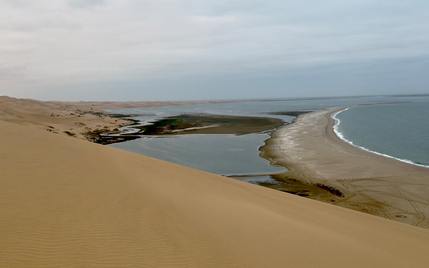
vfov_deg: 25.3
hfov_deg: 39.6
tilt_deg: -6.0
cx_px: 215
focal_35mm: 51
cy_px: 154
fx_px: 596
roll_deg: +1.2
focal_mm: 6.76
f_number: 1.78
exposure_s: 1/2717
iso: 64
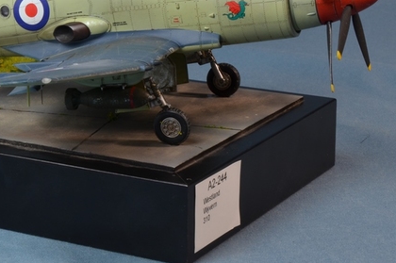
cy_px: 65
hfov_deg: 14.9
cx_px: 80
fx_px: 1505
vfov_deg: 10.0
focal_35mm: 137
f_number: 18
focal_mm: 48
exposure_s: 1/4
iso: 200
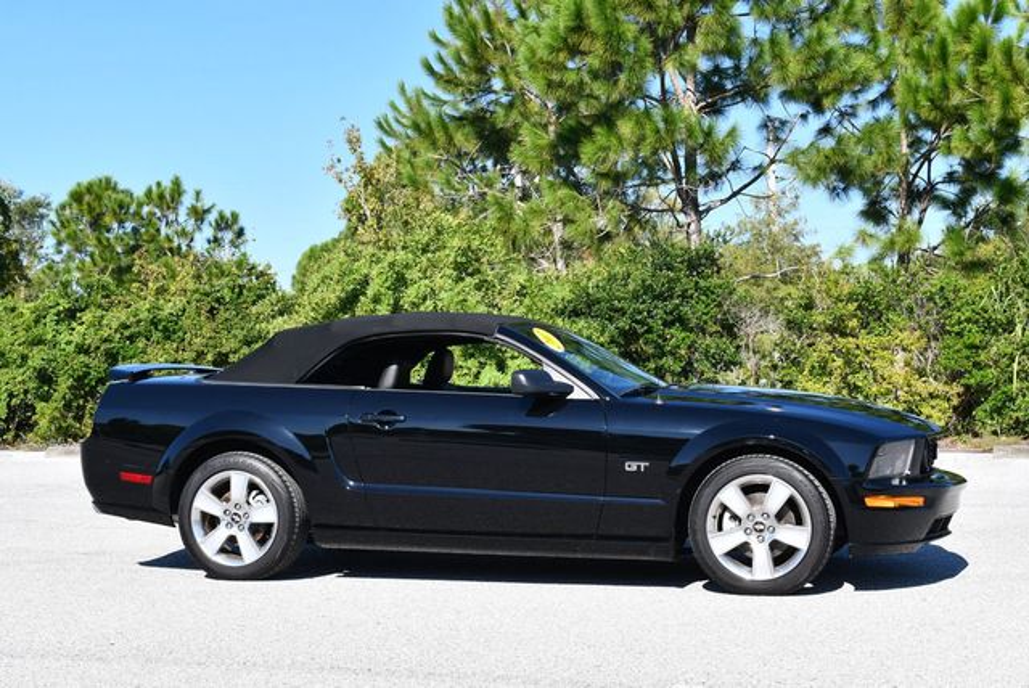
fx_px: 1659
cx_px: 514
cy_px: 344
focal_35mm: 58
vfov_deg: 23.4
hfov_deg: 34.5
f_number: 8
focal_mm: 29
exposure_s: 1/250
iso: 160
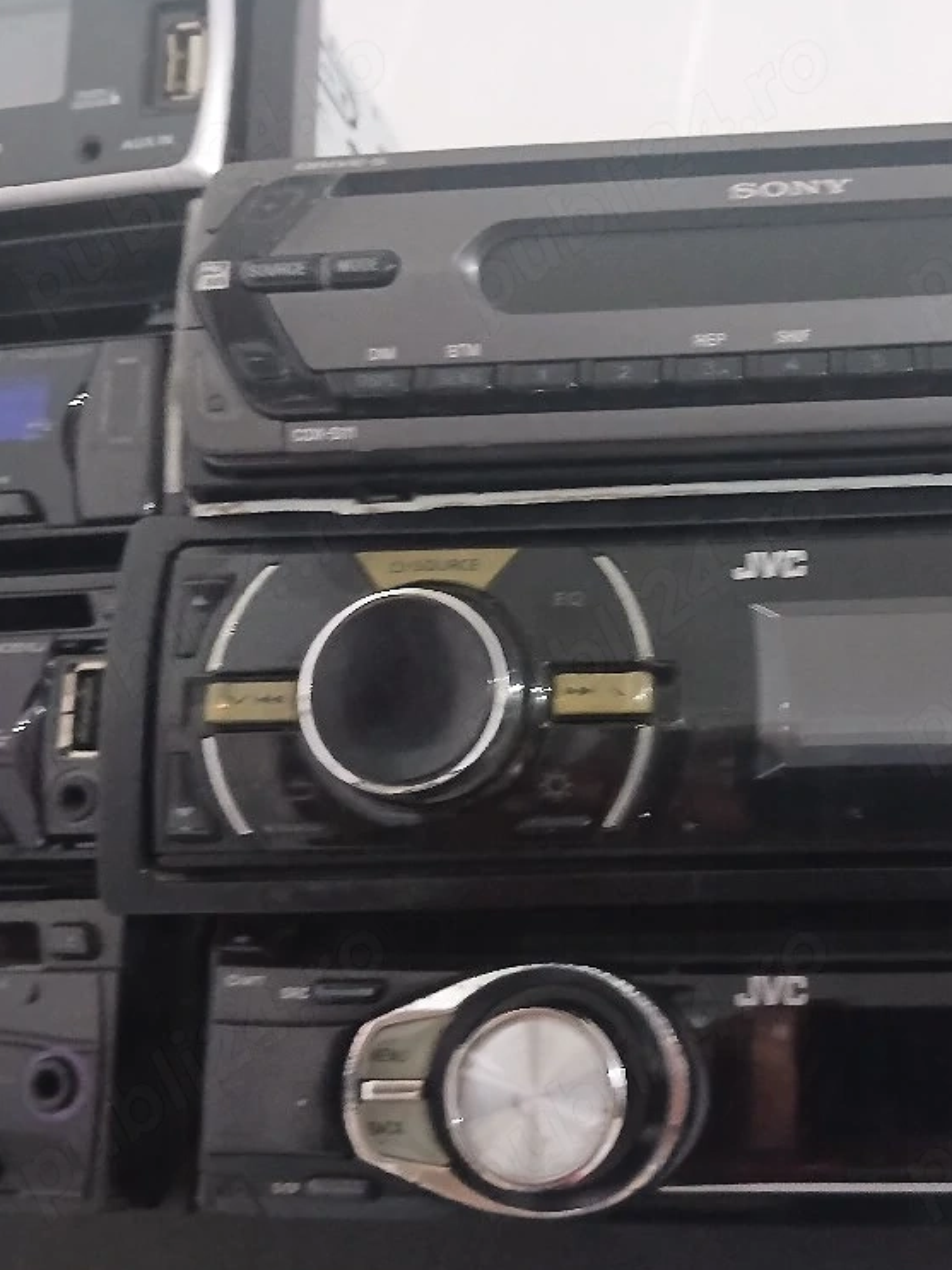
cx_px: 757
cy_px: 634
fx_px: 1284
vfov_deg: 52.6
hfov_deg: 39.2
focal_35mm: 35
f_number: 1.8
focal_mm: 3.98
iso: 1000
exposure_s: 1/16.7
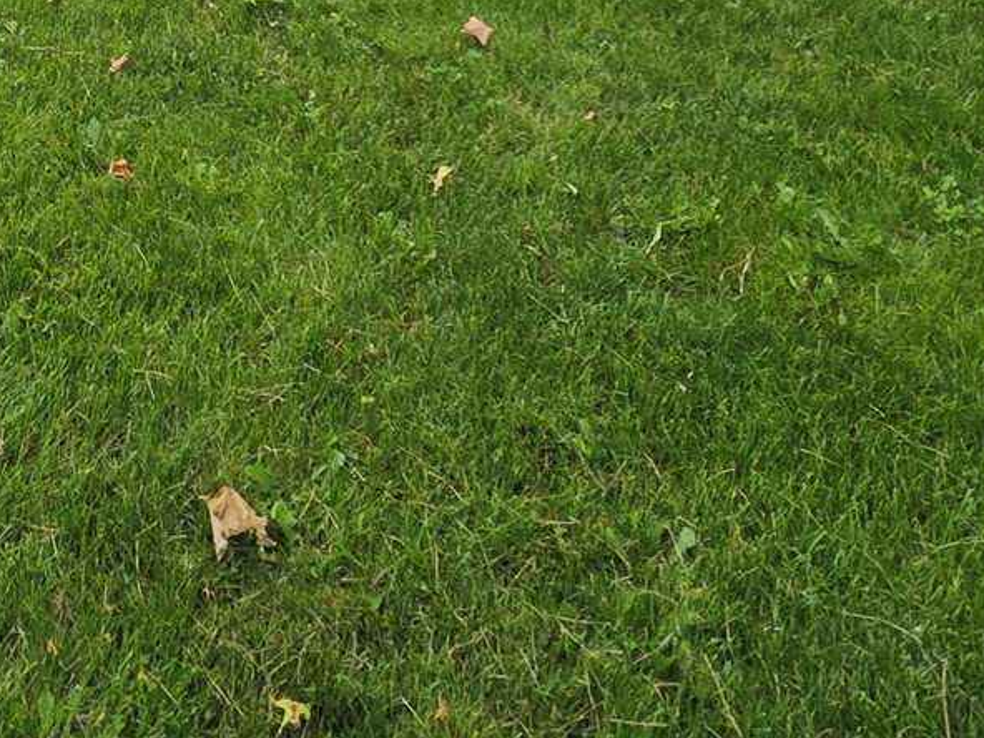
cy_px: -457
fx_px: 1279
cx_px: 229
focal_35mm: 45
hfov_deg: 40.7
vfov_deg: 23.4
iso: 40
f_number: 1.9
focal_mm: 2.2
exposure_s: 1/1218
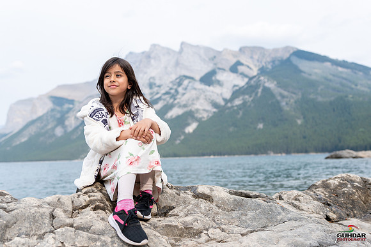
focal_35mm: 35
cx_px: 186
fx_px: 361
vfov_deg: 37.9
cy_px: 124
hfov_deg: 54.4
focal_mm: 35
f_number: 2.8
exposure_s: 1/3200
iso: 200
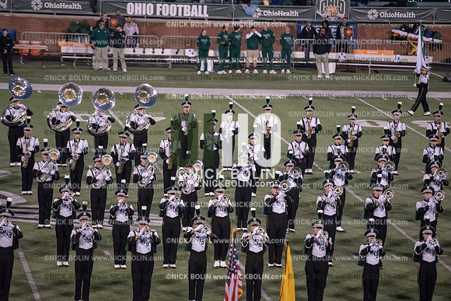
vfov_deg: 6.9
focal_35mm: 200
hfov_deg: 10.3
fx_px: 2506
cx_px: 226
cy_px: 150
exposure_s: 1/1250
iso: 5000
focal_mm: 200
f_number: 3.2
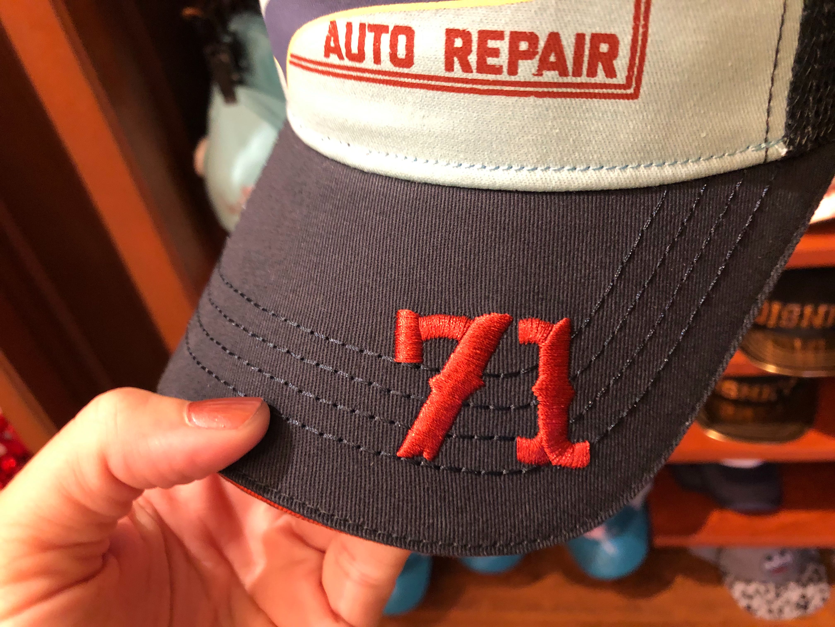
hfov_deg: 63.4
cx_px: 418
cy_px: 314
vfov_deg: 49.7
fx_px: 675
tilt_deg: -37.6
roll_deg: +11.0
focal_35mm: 28
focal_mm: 3.99
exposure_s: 1/9
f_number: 1.8
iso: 100
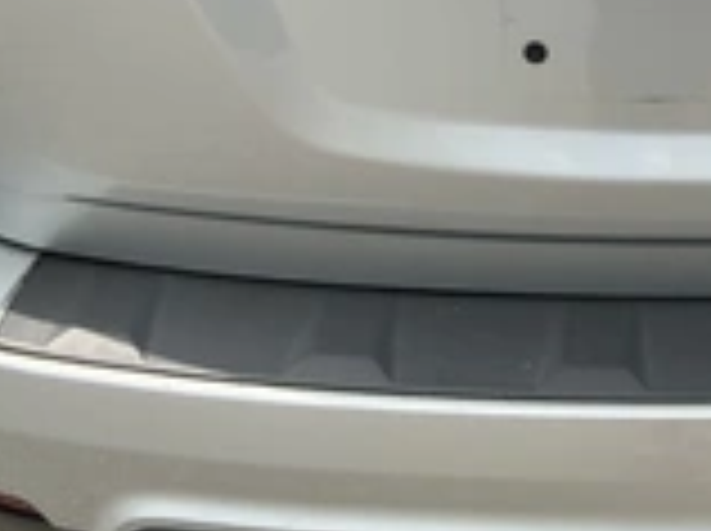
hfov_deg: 25.8
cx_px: 742
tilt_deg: -29.3
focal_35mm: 71
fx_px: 1456
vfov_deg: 20.3
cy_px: 58
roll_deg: -1.8
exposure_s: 1/2141
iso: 25
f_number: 1.8
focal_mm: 3
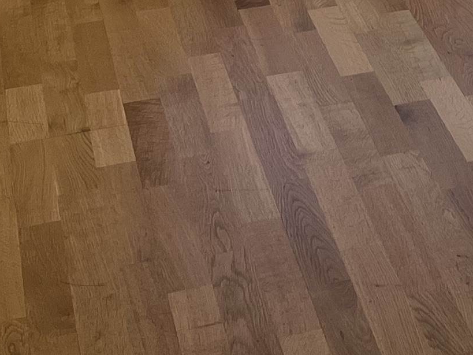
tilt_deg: -7.5
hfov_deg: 14.6
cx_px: 640
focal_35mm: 128
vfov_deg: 10.1
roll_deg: -0.1
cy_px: -495
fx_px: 1749
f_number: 1.6
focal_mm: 5.1
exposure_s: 1/484
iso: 50
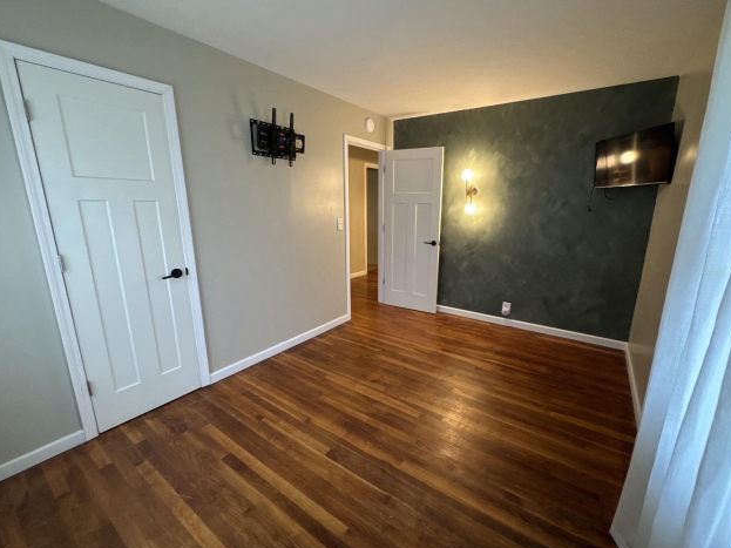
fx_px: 317
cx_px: 387
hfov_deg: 98.1
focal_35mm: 15
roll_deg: -0.6
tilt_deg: -12.9
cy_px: 275
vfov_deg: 81.7
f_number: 2.2
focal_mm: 2.22
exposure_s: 1/60
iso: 500
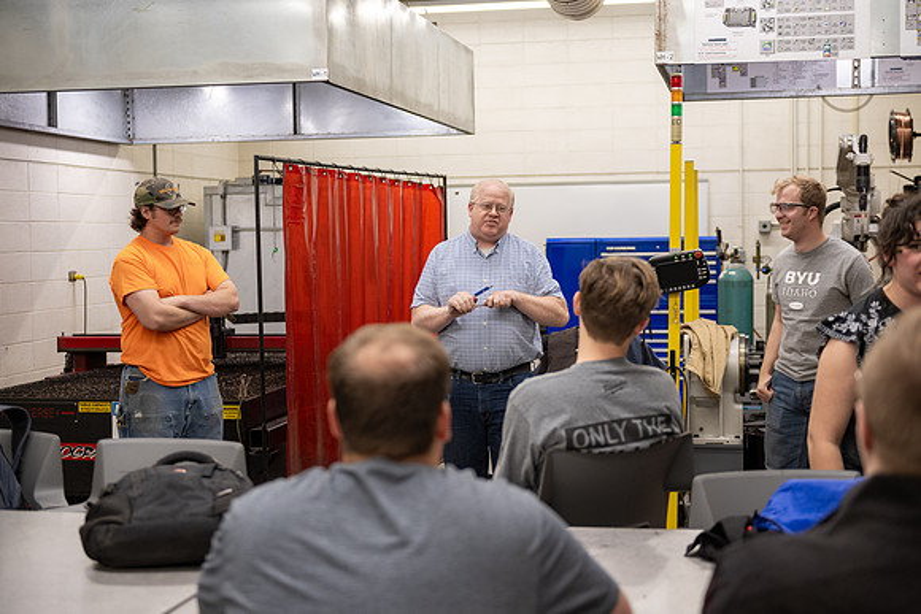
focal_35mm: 52
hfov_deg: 38.2
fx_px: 1331
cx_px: 460
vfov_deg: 26.0
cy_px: 307
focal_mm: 52
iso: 640
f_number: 2.8
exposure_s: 1/160
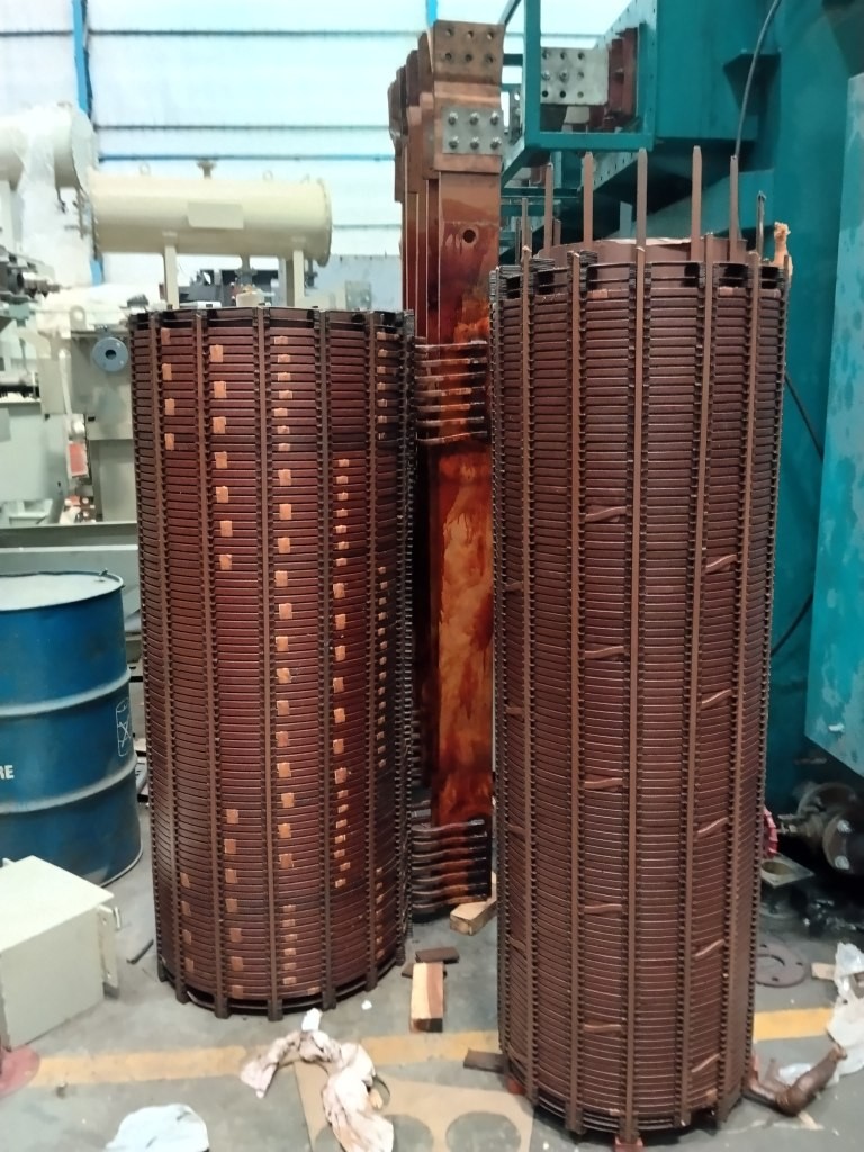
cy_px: 576
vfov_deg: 61.7
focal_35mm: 29
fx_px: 965
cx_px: 432
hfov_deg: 48.2
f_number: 1.8
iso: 250
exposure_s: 1/25
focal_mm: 4.22
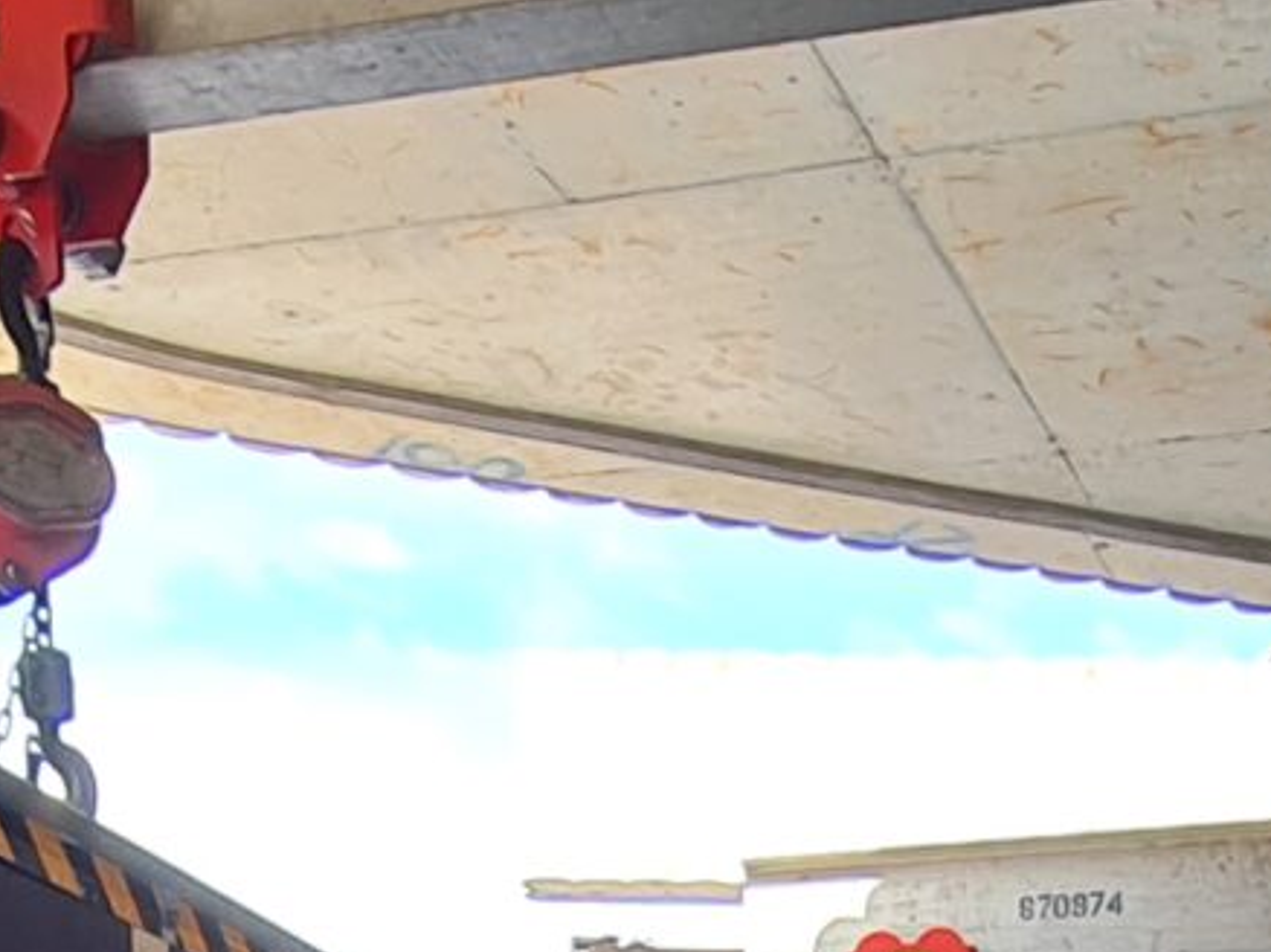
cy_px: 2273
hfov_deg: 25.5
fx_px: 2789
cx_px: 850
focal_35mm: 76
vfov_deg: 13.8
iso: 64
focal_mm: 2.2
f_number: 2.2
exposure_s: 1/152
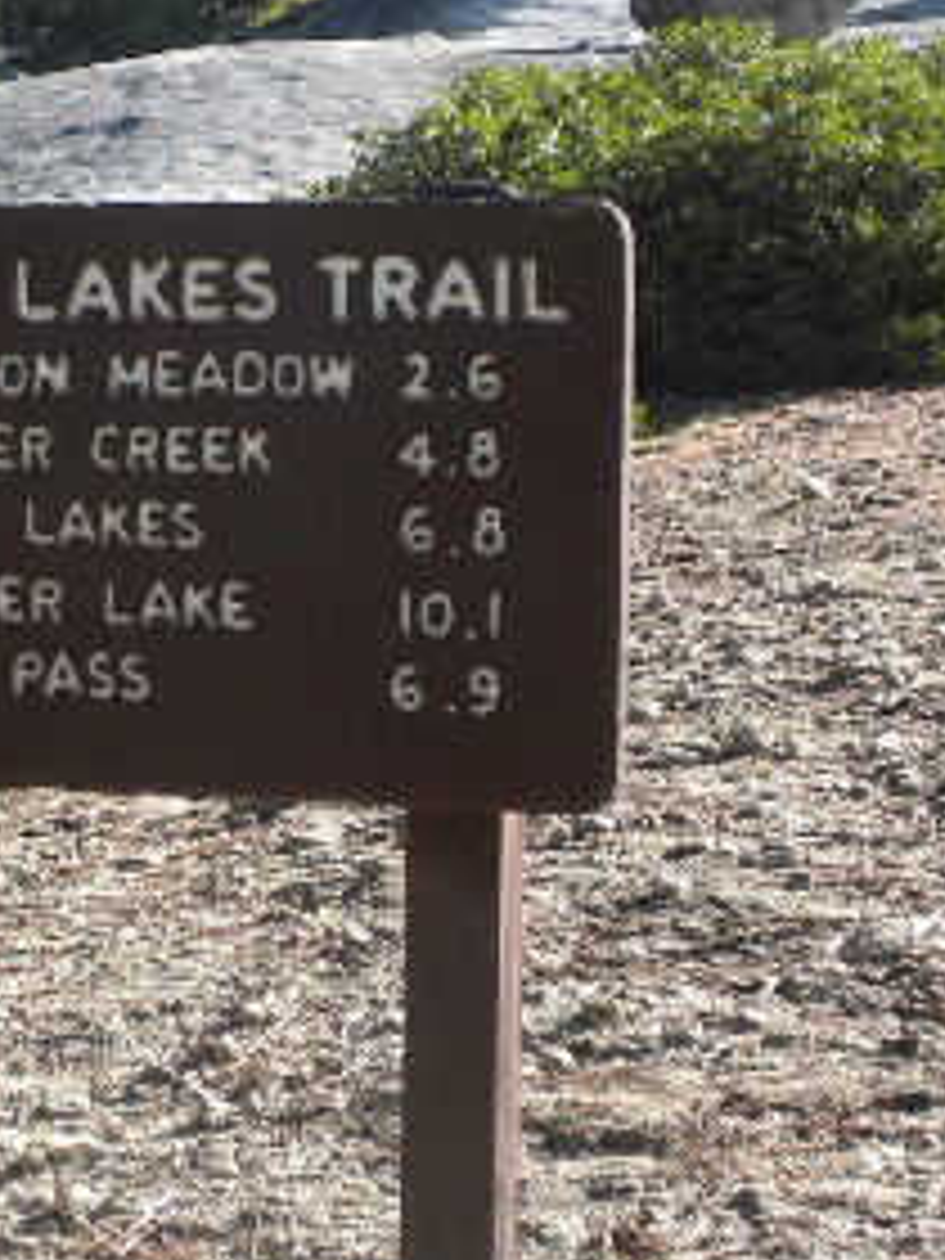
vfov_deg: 19.1
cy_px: 587
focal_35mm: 103
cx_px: 117
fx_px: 3749
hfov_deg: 14.2
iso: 134
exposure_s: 1/447
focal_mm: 6.6
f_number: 3.5
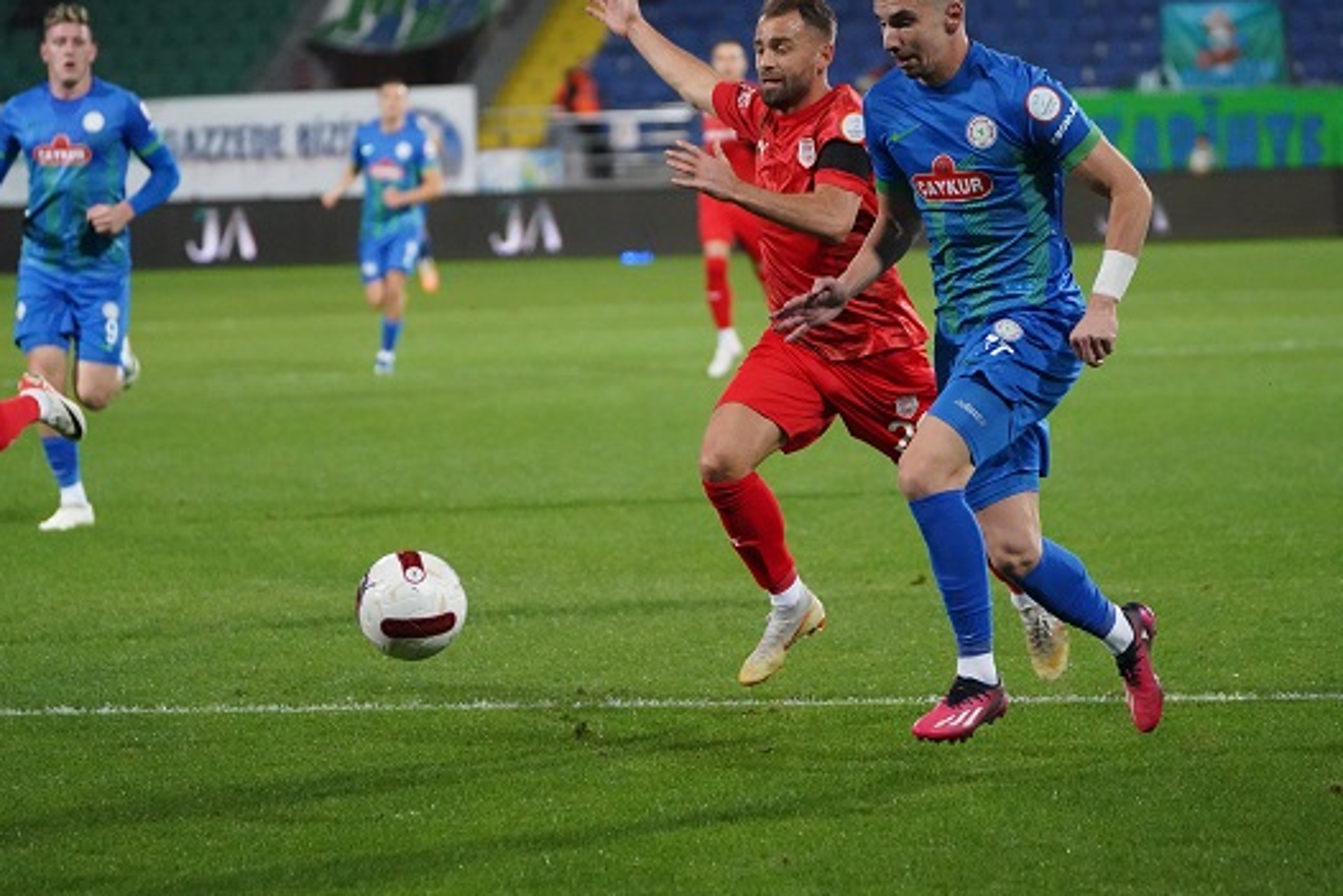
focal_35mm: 228
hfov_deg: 9.0
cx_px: 672
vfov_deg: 6.0
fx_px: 8507
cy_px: 447
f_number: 5.6
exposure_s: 1/1600
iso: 12800
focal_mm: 200
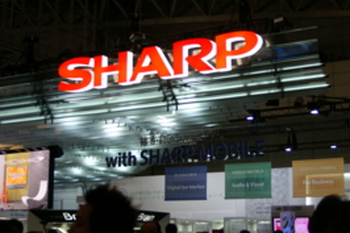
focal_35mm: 65
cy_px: 127
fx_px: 632
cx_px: 211
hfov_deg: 30.9
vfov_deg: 20.9
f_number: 4.5
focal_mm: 24
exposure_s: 1/50
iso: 100
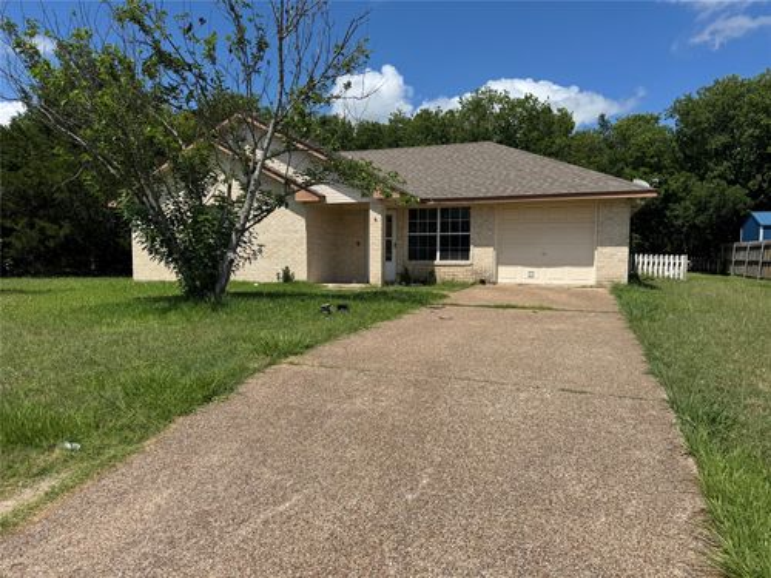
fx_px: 535
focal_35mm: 24
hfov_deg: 71.6
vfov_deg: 56.8
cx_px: 386
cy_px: 289
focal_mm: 6.76
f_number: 1.78
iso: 80
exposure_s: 1/7092
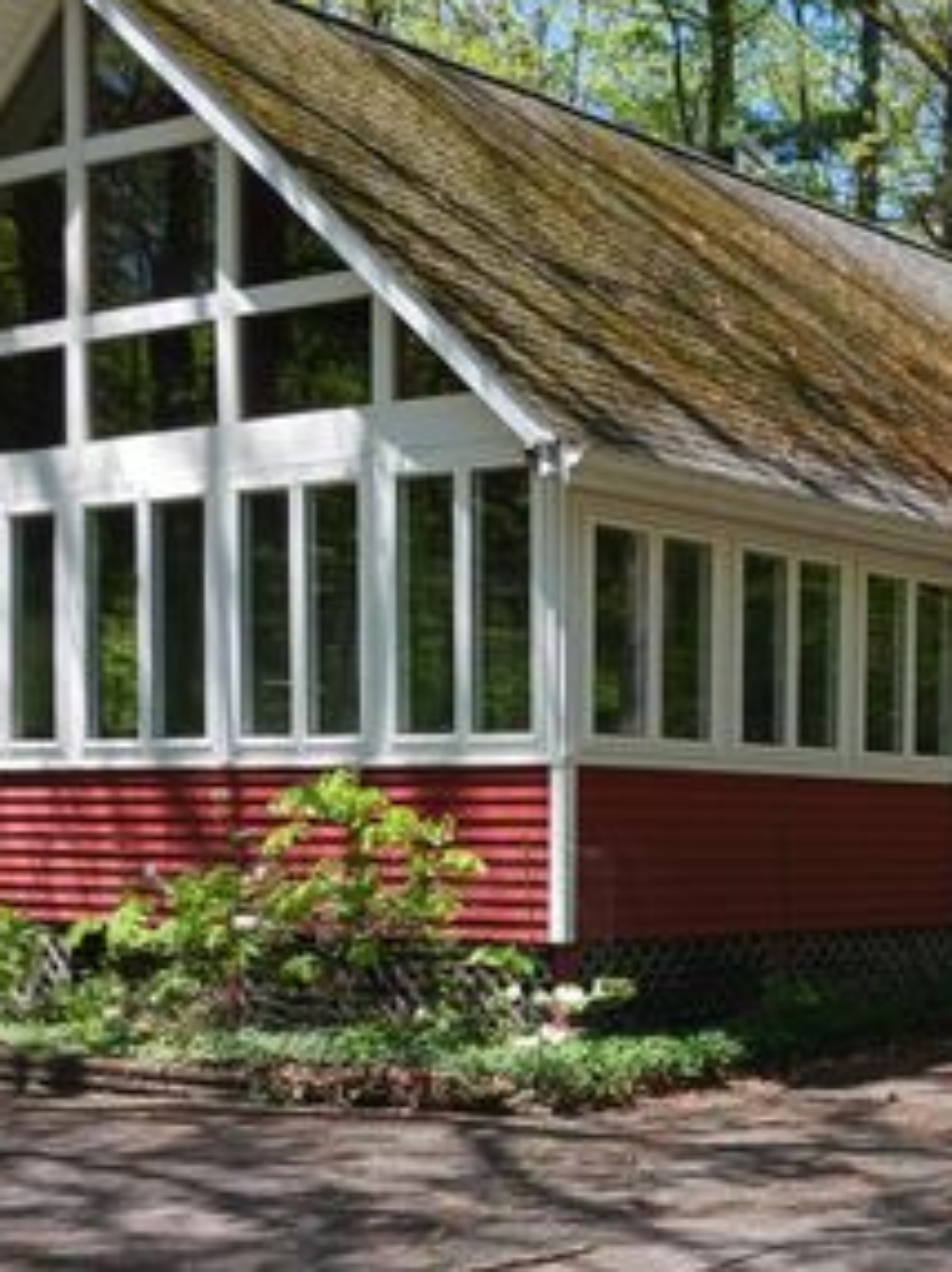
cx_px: 841
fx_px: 2314
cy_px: 918
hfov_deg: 22.7
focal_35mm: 63
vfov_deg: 30.3
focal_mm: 4
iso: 20
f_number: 1.8
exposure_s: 1/118
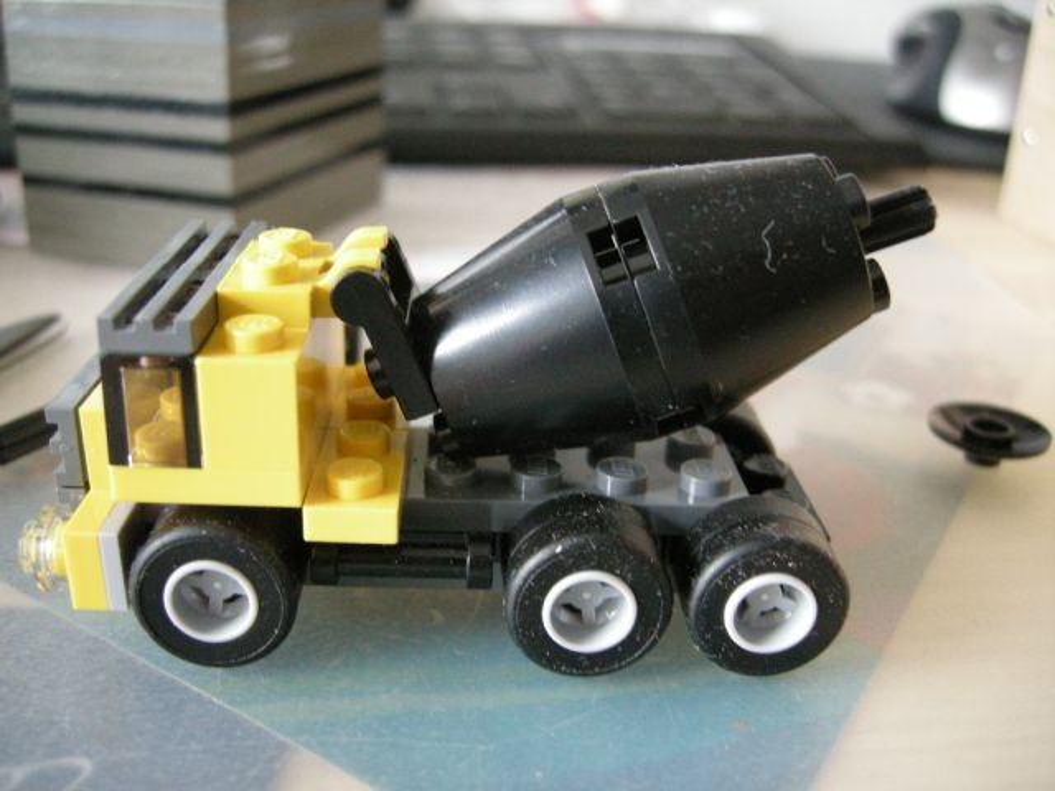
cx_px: 528
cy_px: 396
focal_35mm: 36
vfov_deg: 39.7
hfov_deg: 51.4
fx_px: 1097
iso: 400
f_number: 2.7
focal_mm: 7.5
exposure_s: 1/19
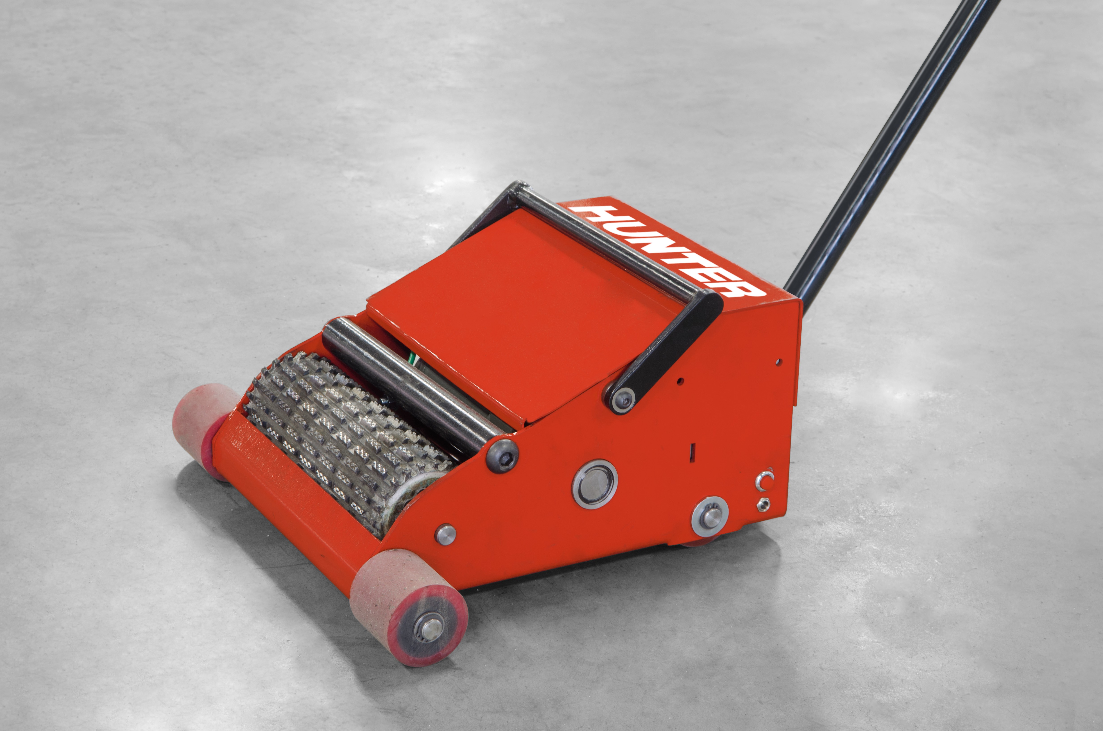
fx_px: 2522
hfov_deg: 24.7
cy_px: 366
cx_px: 552
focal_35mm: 82
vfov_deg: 16.5
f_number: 11
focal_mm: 55
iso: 100
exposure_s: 1.6
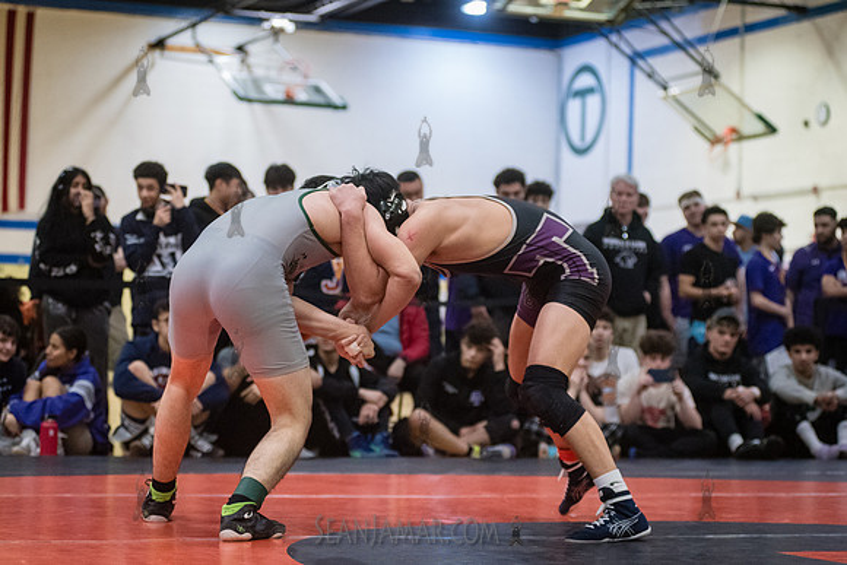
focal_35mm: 89
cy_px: 281
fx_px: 2089
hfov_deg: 22.9
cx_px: 403
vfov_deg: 15.4
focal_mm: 80
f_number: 3.2
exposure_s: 1/500
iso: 8000
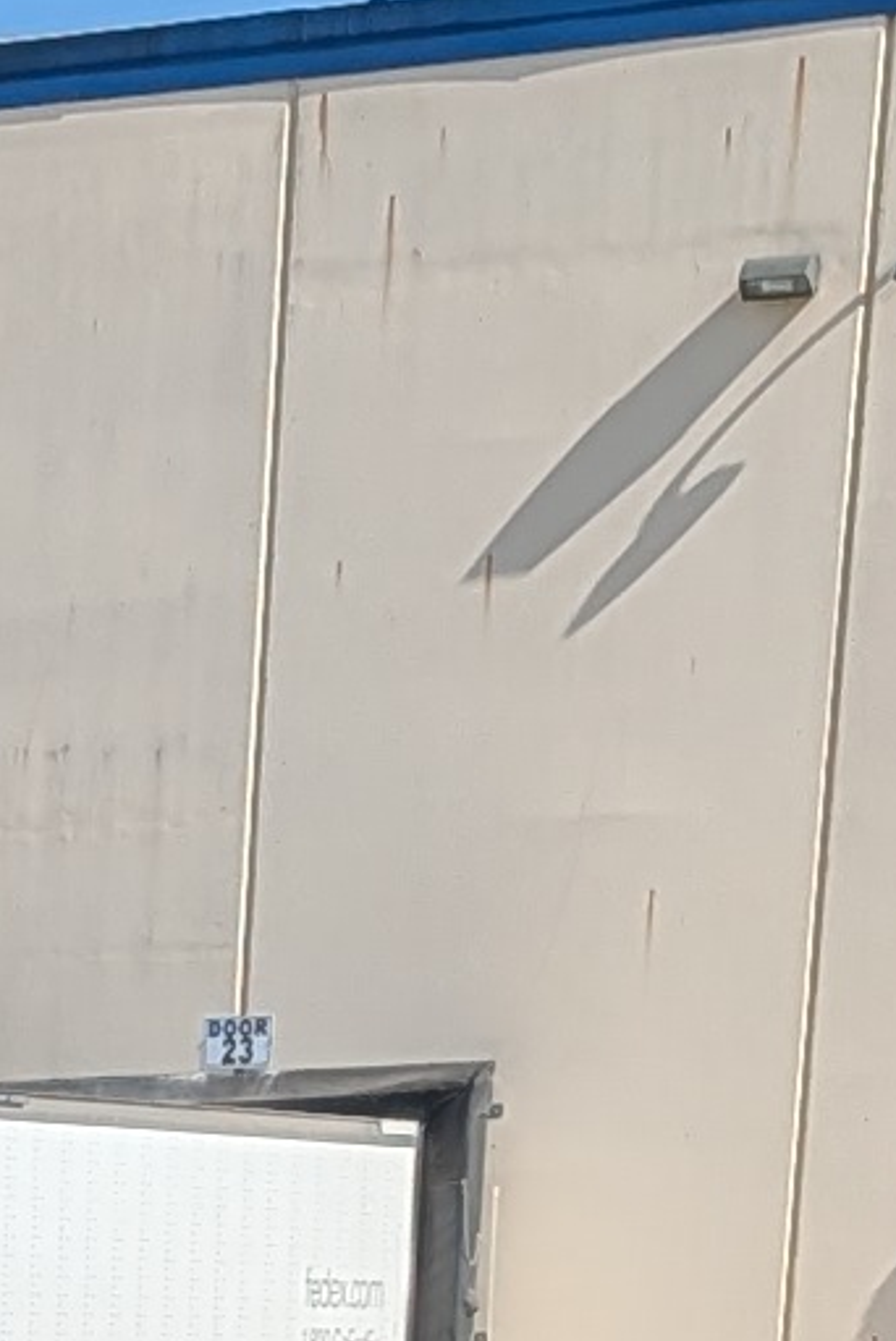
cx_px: -1370
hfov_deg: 6.5
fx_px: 7419
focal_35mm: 199
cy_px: 4264
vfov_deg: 8.4
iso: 21
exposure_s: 1/1754
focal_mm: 6.9
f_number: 1.68
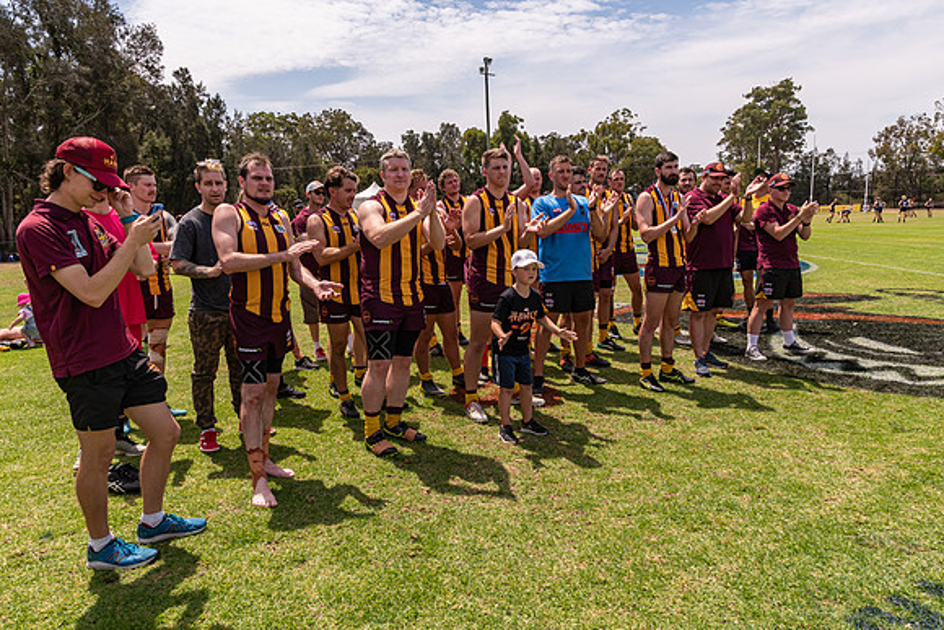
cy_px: 319
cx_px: 467
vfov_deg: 50.9
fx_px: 662
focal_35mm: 25
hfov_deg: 71.0
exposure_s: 1/640
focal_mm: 16
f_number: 8
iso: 200
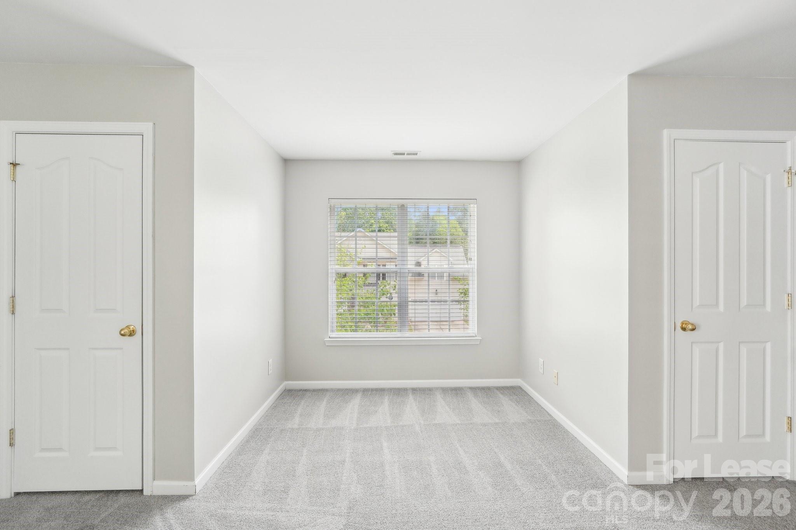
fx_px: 348
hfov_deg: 97.6
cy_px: 265
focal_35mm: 16
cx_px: 398
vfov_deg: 74.6
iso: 250
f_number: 8
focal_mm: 10.5
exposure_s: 1/30
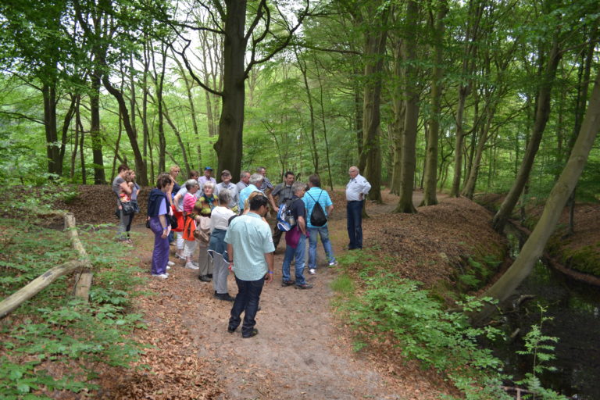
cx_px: 300
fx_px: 450
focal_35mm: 27
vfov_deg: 47.9
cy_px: 200
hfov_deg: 67.4
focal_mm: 18
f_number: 4
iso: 250
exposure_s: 1/125
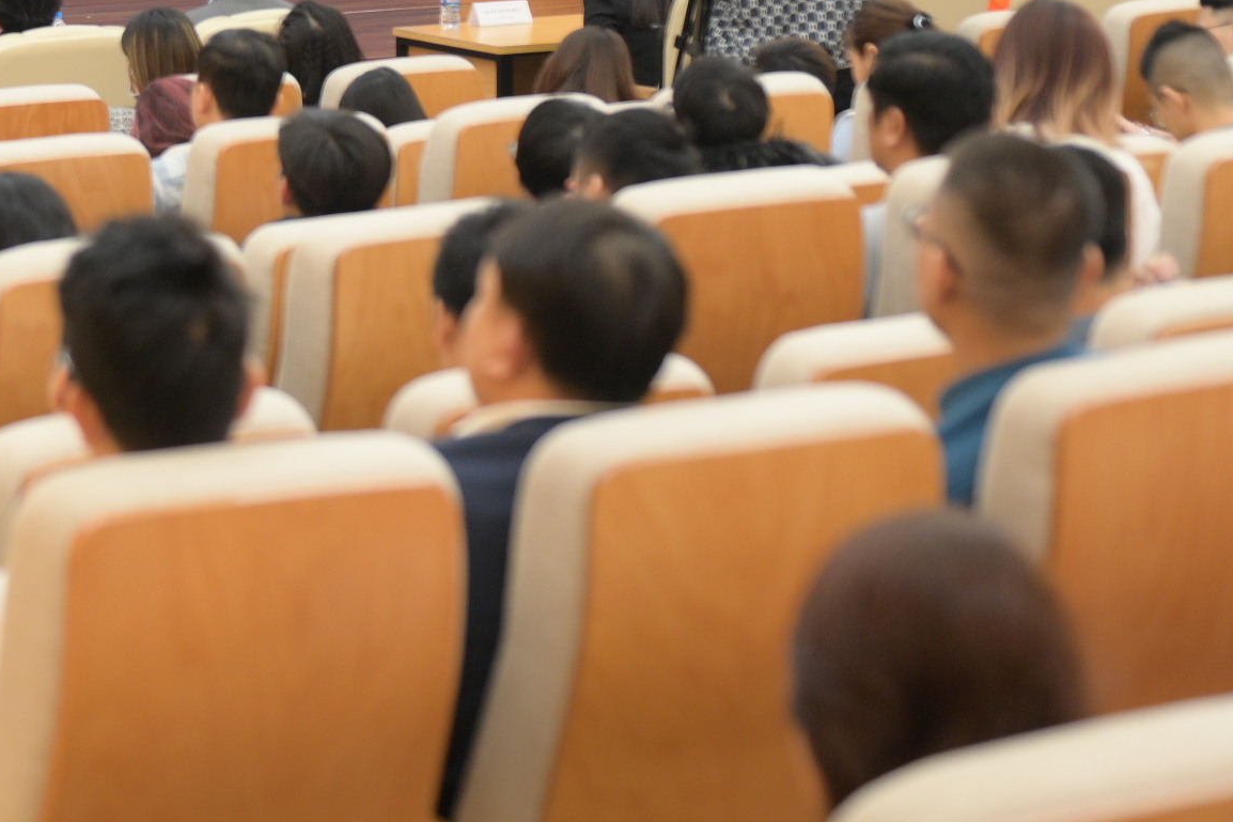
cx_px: -74
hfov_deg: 15.3
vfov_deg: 10.3
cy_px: -186
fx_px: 4486
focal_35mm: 131
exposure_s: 1/160
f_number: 2.5
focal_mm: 50
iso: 640
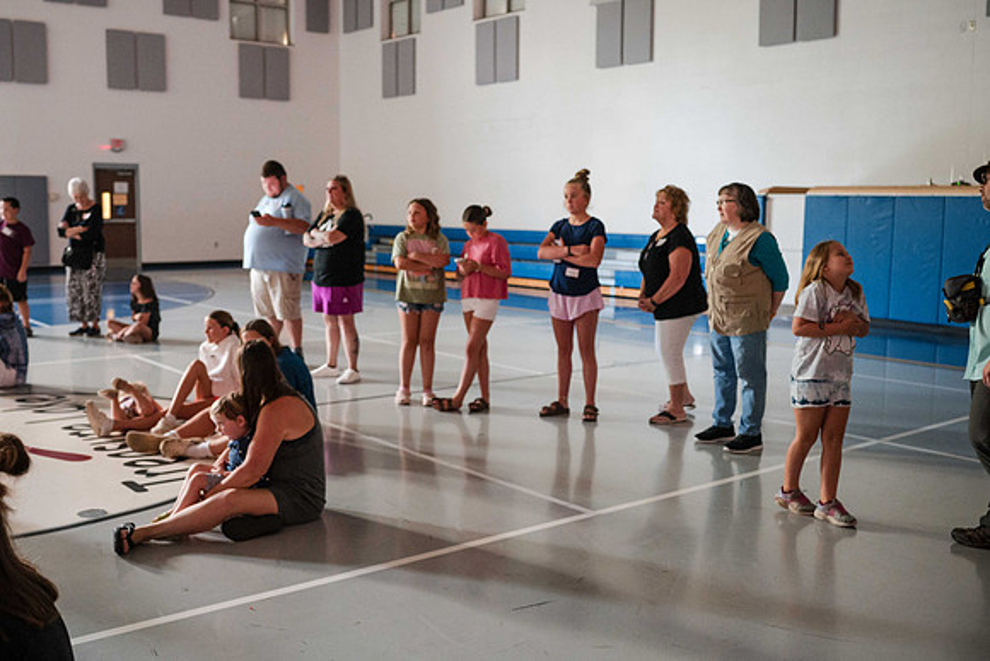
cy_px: 323
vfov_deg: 34.8
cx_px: 491
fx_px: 1054
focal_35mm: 38
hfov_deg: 50.3
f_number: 2.8
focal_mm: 35
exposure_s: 1/60
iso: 4000
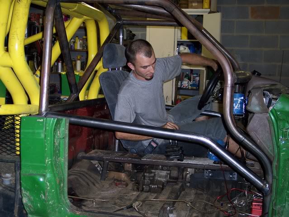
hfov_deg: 36.8
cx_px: 144
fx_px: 434
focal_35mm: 52
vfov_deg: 28.1
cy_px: 108
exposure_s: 1/60
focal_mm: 10.7
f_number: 3.4
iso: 100
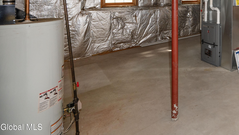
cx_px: 220
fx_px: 171
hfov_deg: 58.5
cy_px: -7
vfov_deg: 37.3
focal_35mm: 27
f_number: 5.6
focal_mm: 14
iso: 1100
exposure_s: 1/60
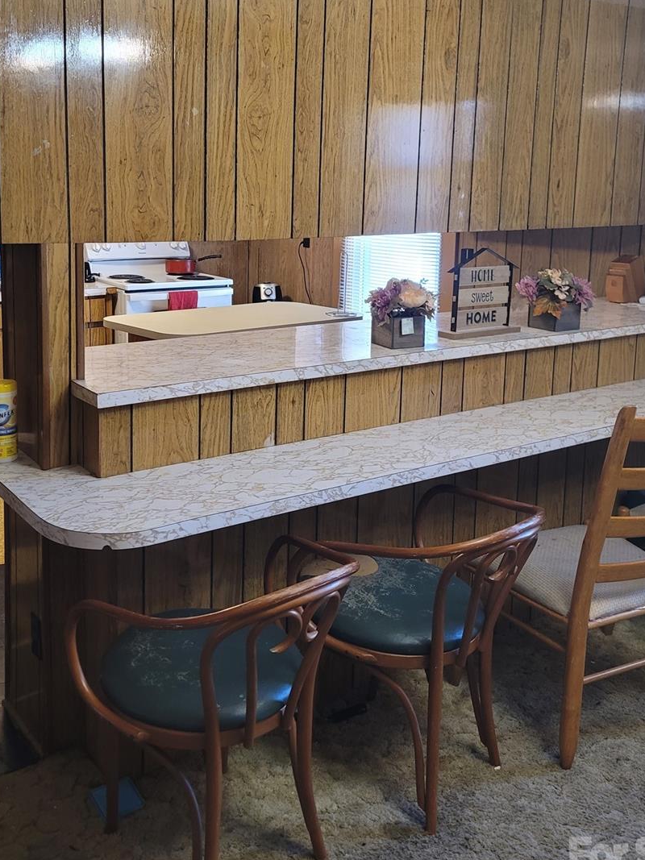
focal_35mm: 36
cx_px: 249
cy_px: 307
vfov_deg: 50.7
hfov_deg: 39.4
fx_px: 895
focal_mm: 7
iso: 320
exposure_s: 1/40
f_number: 1.8
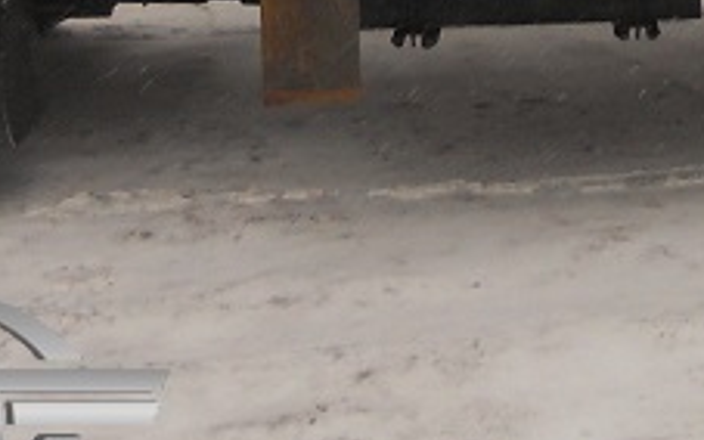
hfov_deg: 15.9
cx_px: 850
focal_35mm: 126
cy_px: -483
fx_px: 2418
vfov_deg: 9.6
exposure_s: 1/200
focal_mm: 4.9
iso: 80
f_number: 3.2
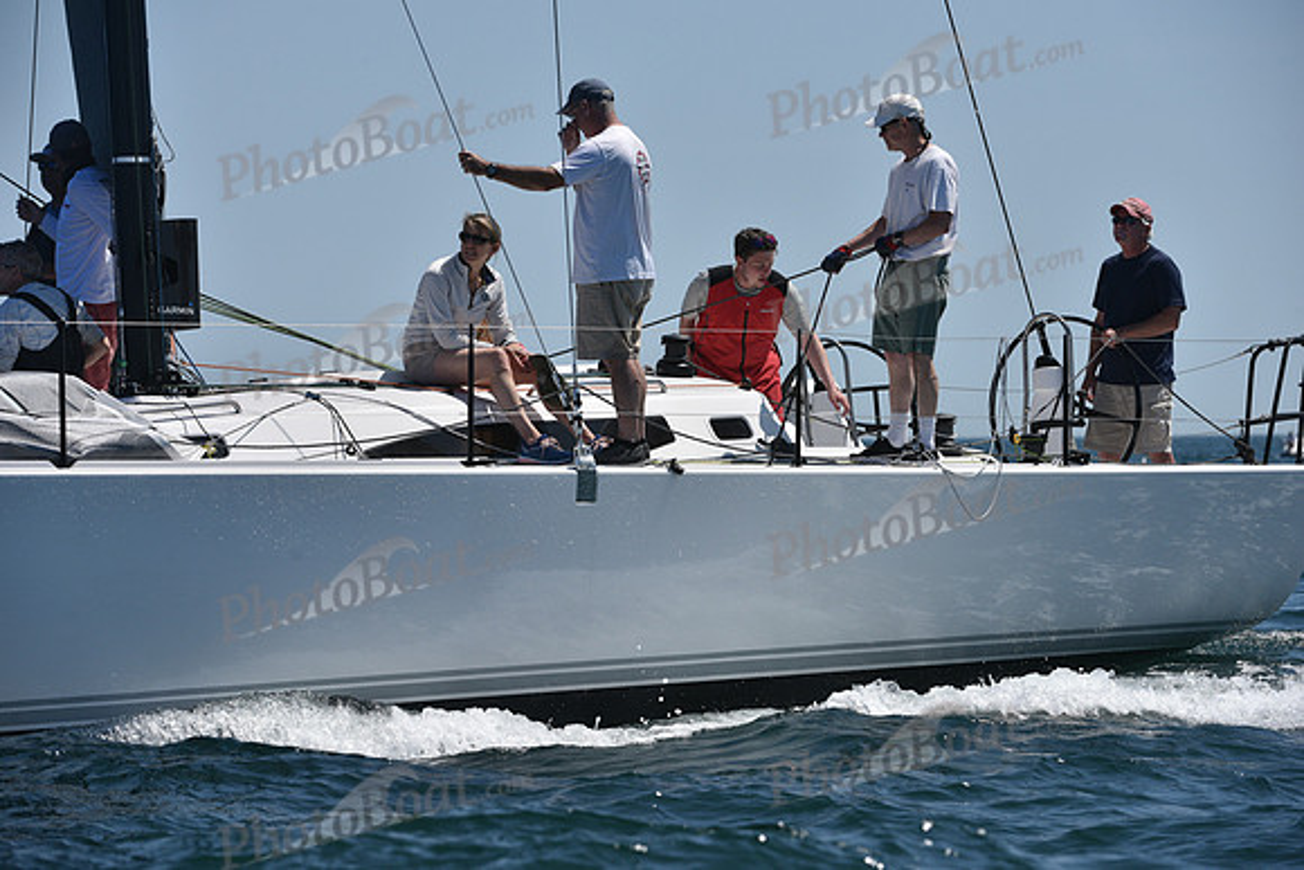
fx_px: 8695
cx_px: 652
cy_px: 435
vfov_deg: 5.7
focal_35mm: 240
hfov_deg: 8.6
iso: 320
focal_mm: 240
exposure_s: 1/2000
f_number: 7.1
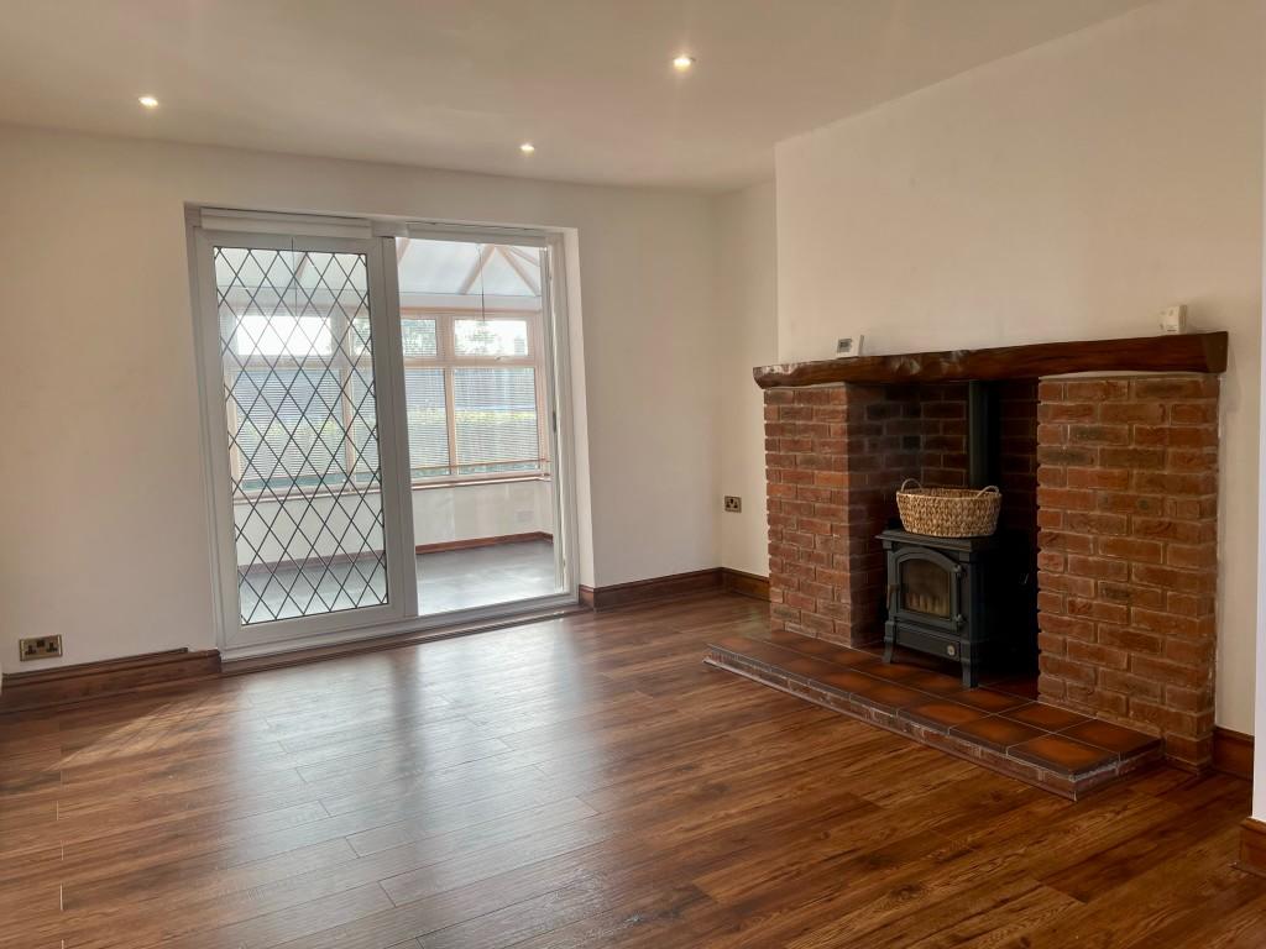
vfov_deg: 53.1
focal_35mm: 26
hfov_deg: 67.3
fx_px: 951
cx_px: 633
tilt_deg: -5.4
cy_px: 474
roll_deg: +2.2
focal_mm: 5.7
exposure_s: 1/133
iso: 40
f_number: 1.5
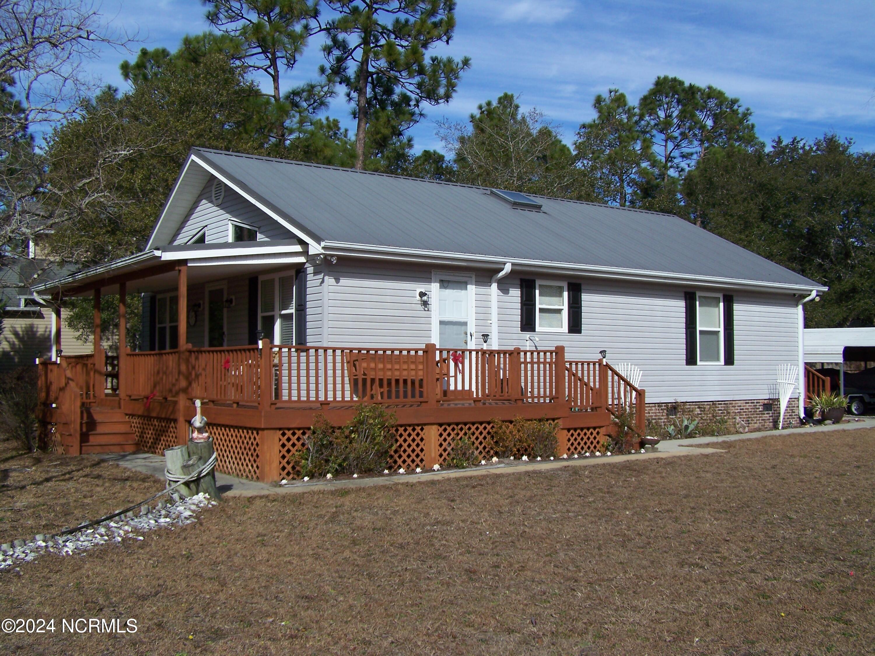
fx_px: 961
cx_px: 438
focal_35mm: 38
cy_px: 328
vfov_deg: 37.7
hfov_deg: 49.0
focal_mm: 6.3
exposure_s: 1/800
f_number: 4
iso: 64
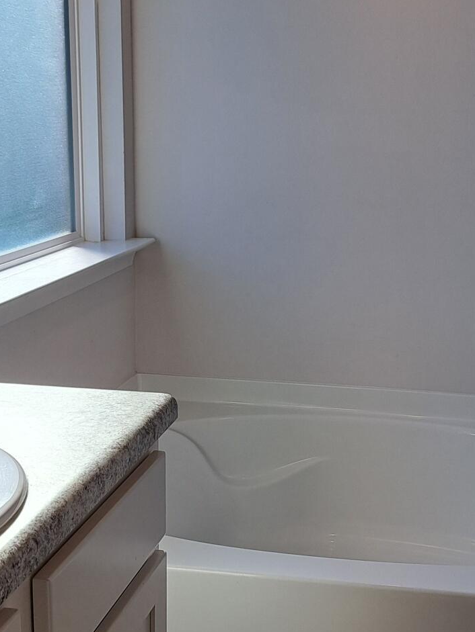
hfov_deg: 27.9
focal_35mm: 51
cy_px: 281
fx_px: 933
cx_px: 383
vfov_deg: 37.4
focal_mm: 5.23
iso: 50
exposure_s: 1/277
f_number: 1.8
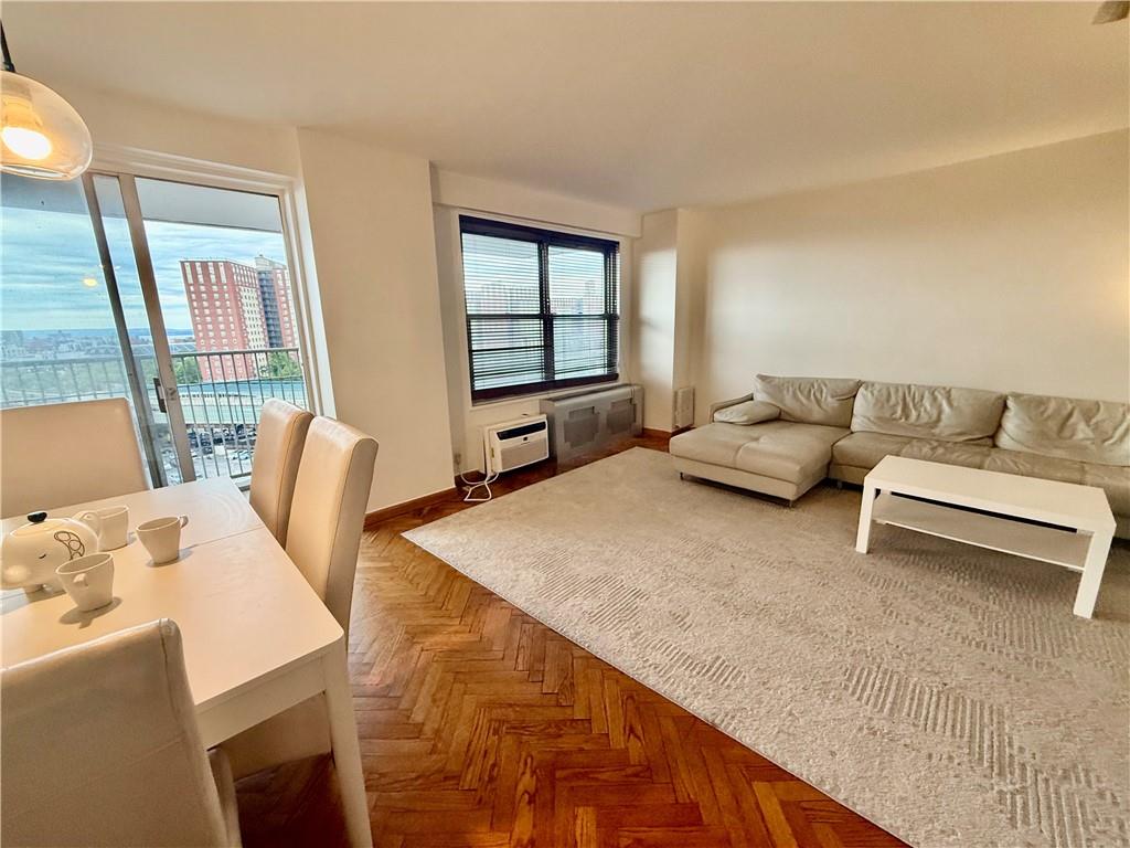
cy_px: 424
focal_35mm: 14
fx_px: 457
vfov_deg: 85.7
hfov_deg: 102.1
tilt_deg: -12.2
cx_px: 565
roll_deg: +0.3
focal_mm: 2.22
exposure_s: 1/120
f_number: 2.2
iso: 250
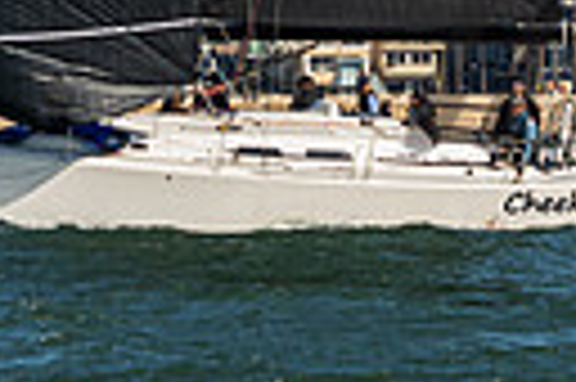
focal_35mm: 907
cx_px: 270
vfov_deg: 1.5
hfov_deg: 2.3
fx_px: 14493
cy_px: -432
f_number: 9
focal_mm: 185
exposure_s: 1/1600
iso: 400
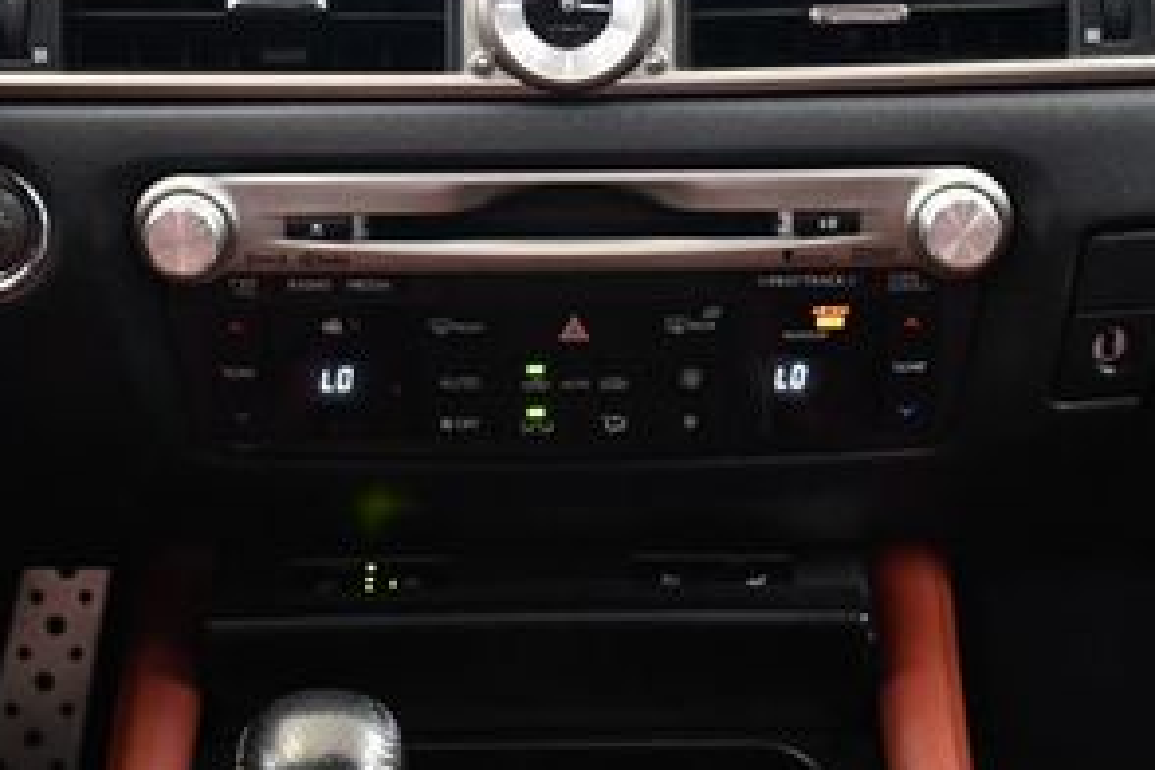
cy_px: 149
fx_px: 2374
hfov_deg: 27.3
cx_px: 589
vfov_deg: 18.3
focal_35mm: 74
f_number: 3.8
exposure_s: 1/60
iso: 4000
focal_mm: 23
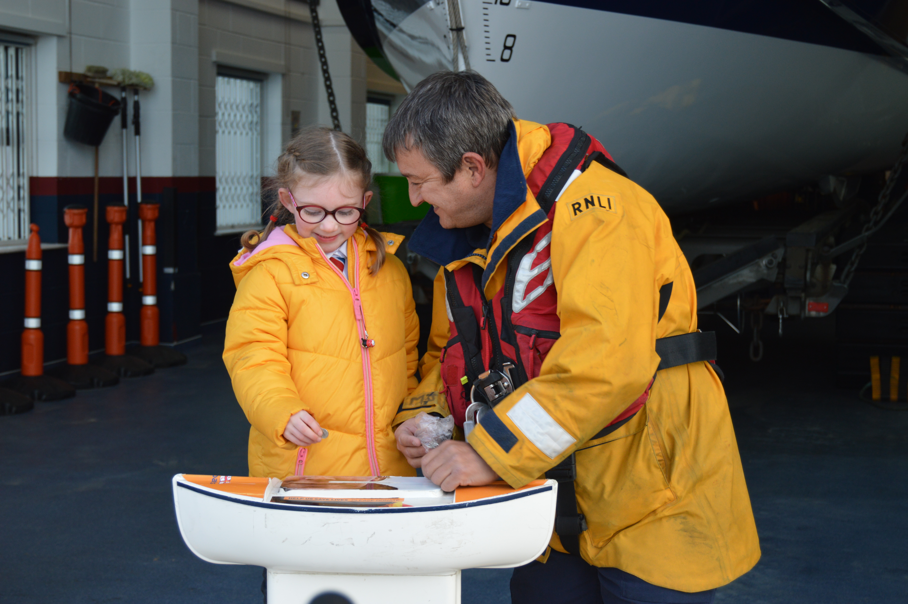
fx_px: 1512
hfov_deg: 33.4
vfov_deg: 22.6
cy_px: 302
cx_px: 454
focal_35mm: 60
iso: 320
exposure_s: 1/125
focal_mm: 40
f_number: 5.6
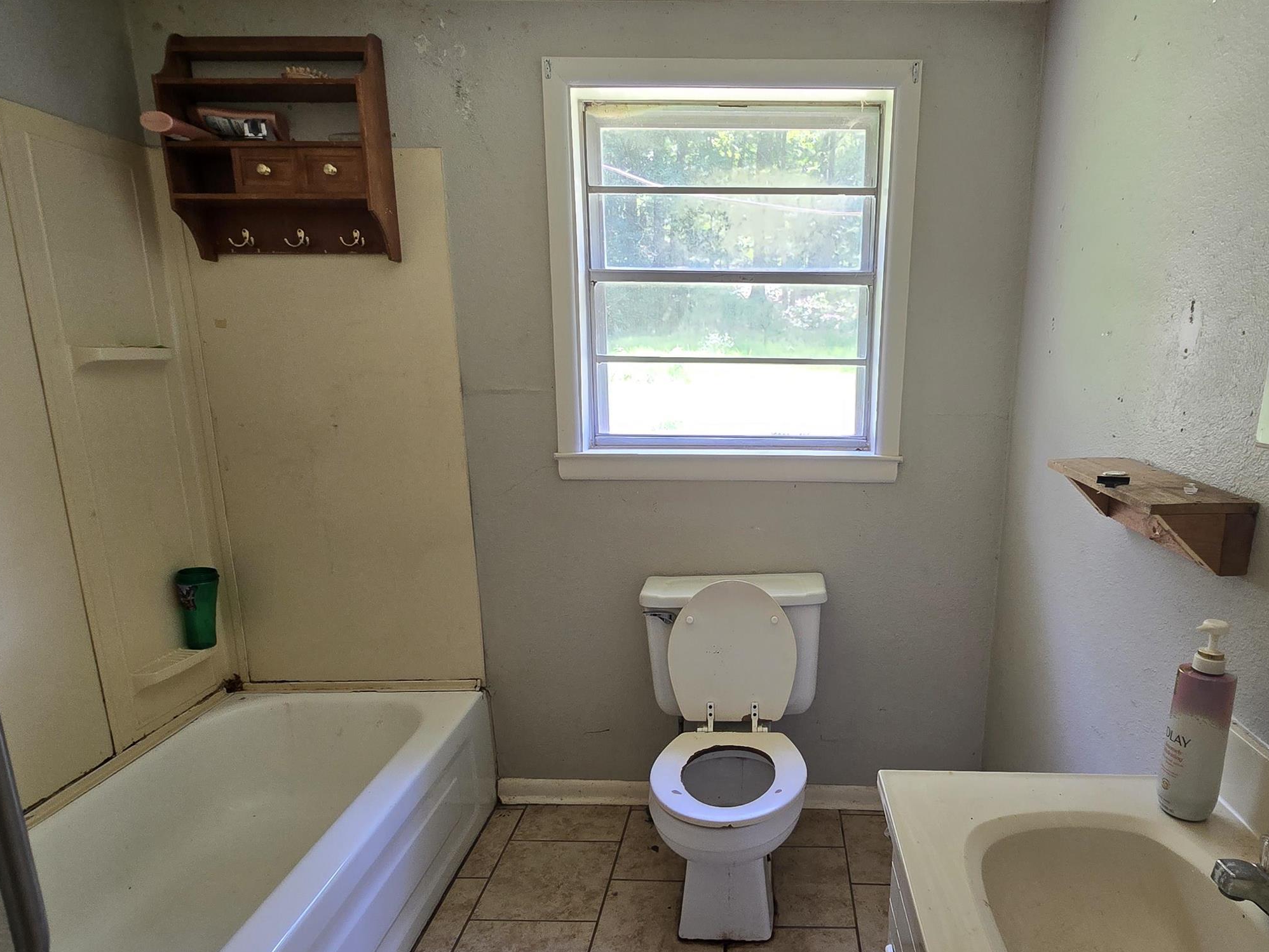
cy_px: 547
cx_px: 775
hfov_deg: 80.6
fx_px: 733
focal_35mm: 20
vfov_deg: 65.6
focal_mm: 2.2
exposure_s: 1/60
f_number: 2.2
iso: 100
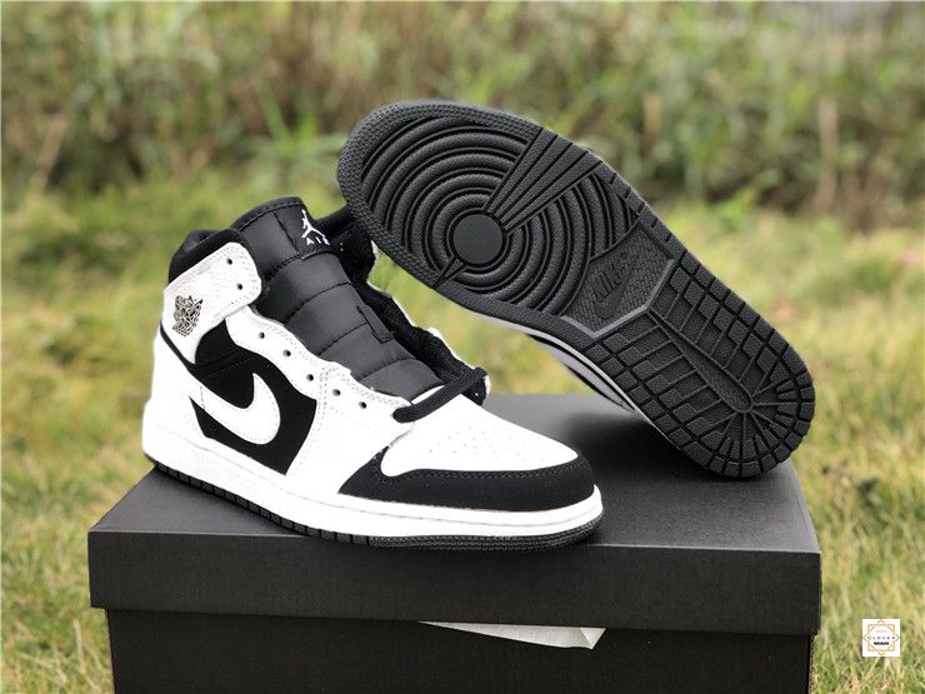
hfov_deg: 36.8
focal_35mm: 52
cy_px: 347
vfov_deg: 28.0
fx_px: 1390
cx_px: 462
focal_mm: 6
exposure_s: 1/100
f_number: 2.4
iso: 20
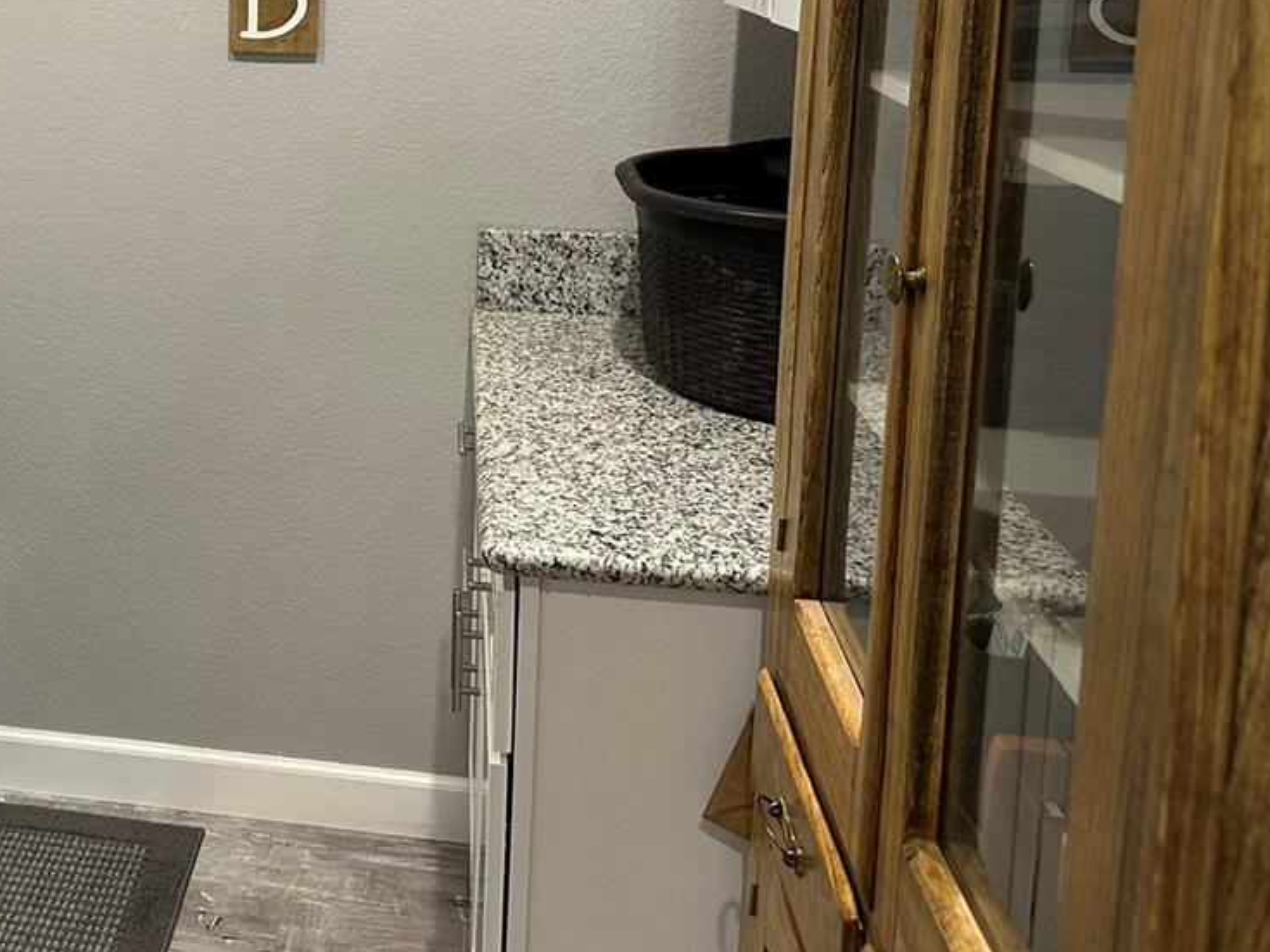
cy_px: 176
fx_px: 1724
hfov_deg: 37.4
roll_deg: -0.6
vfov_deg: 30.1
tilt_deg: -9.3
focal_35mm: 47
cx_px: 90
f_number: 1.78
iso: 200
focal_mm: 6.86
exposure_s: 1/60
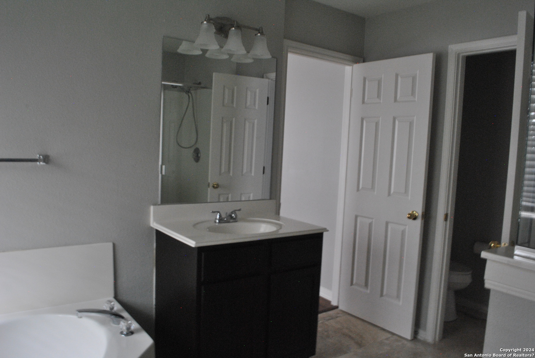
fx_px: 402
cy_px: 179
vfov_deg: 48.1
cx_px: 268
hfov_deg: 67.3
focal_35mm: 27
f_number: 13
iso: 800
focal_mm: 18
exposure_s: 1/4
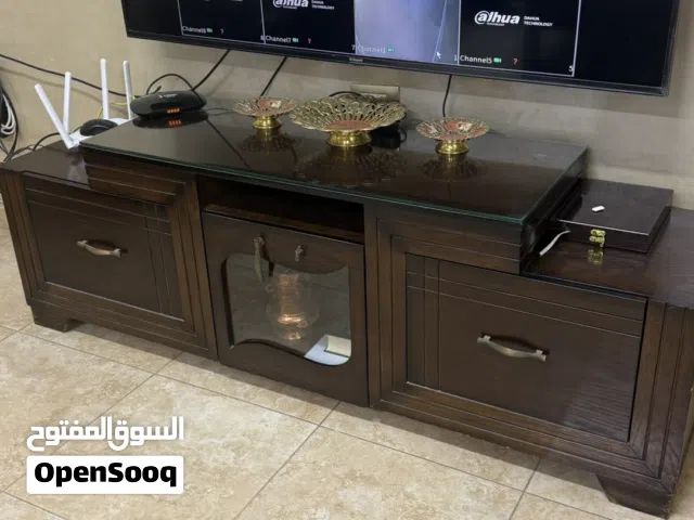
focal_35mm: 24
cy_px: 260
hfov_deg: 71.6
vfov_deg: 56.8
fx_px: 481
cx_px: 347
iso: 160
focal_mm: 6.76
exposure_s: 1/60
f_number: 1.78
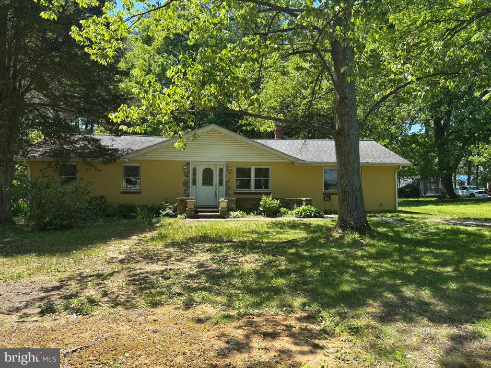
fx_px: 369
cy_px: 184
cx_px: 246
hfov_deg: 67.3
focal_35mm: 26
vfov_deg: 53.1
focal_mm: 5.96
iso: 50
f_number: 1.6
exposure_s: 1/943
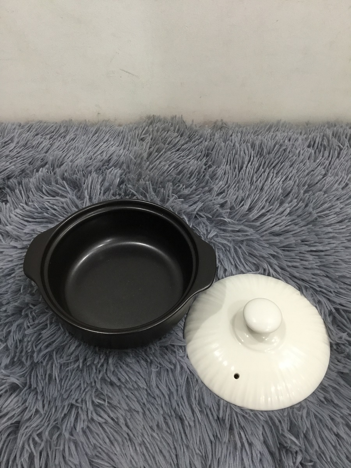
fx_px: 419
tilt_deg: -53.0
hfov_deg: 45.4
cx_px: 176
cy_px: 234
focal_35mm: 31
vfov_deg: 58.4
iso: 125
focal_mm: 3.3
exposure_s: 1/33
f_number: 2.4
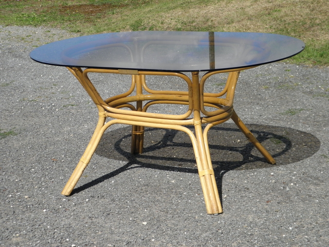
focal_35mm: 80
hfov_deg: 24.4
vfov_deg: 18.4
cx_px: 164
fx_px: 760
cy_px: 124
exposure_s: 1/320
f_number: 8.8
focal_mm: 14.3
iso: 160
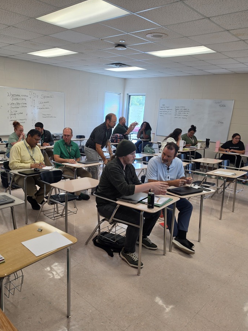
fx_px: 248
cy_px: 185
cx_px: 108
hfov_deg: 52.9
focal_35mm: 26
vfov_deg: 67.1
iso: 32
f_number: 1.4
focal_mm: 6.5
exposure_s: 1/60
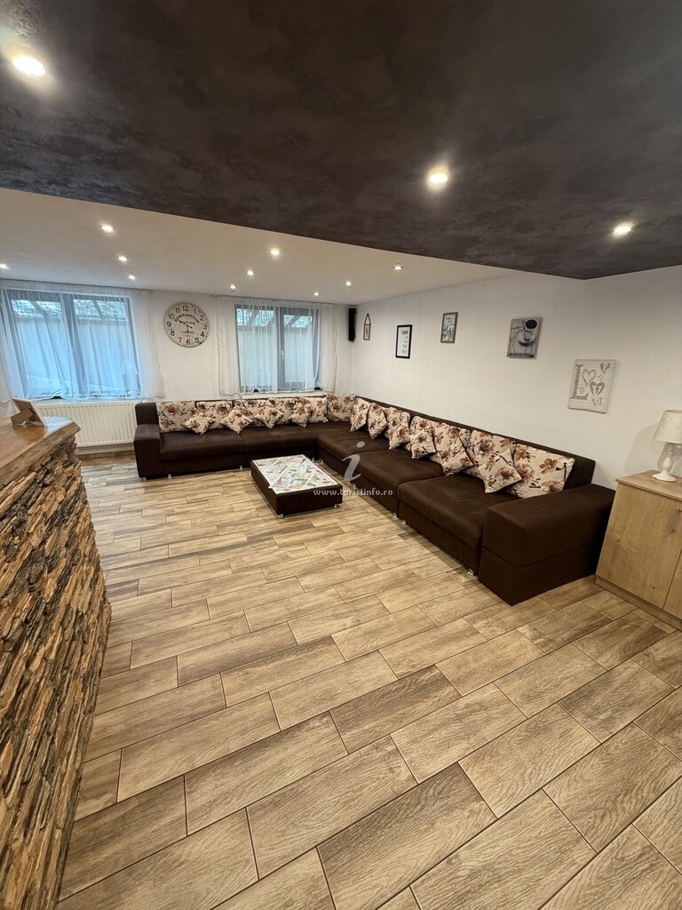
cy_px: 455
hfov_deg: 85.7
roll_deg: -1.5
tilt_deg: -16.9
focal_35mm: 14
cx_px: 341
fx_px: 368
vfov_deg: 102.1
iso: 250
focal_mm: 2.22
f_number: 2.2
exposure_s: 1/50
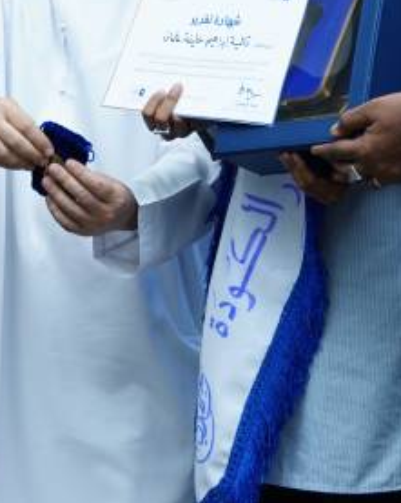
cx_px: 243
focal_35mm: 139
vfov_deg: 13.7
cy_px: 43
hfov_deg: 11.1
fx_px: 2071
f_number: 3.2
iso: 500
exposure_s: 1/160
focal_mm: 41.1
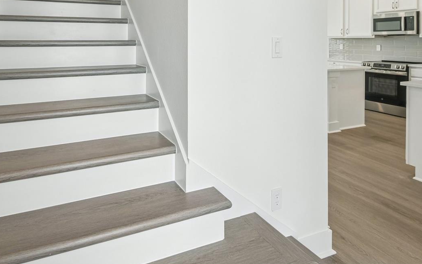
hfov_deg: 71.8
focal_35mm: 25
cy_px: 57
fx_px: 288
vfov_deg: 47.0
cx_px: 170
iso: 400
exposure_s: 1/60
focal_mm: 16
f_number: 8
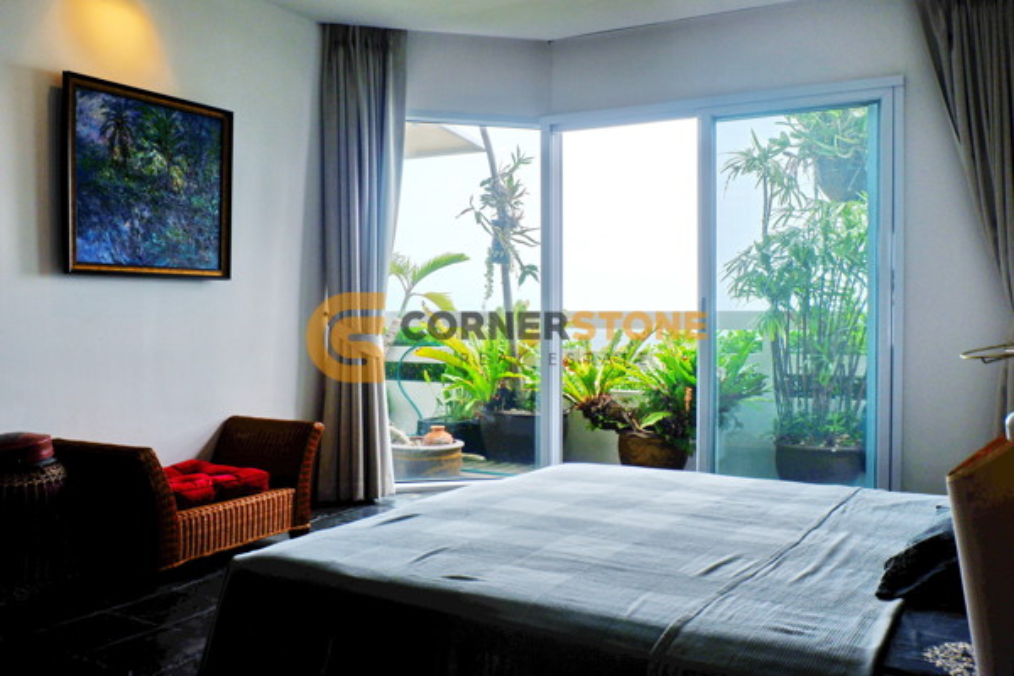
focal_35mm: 32
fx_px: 901
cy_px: 338
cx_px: 507
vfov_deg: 41.1
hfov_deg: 58.7
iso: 200
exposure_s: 1/220
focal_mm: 21.1
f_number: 8
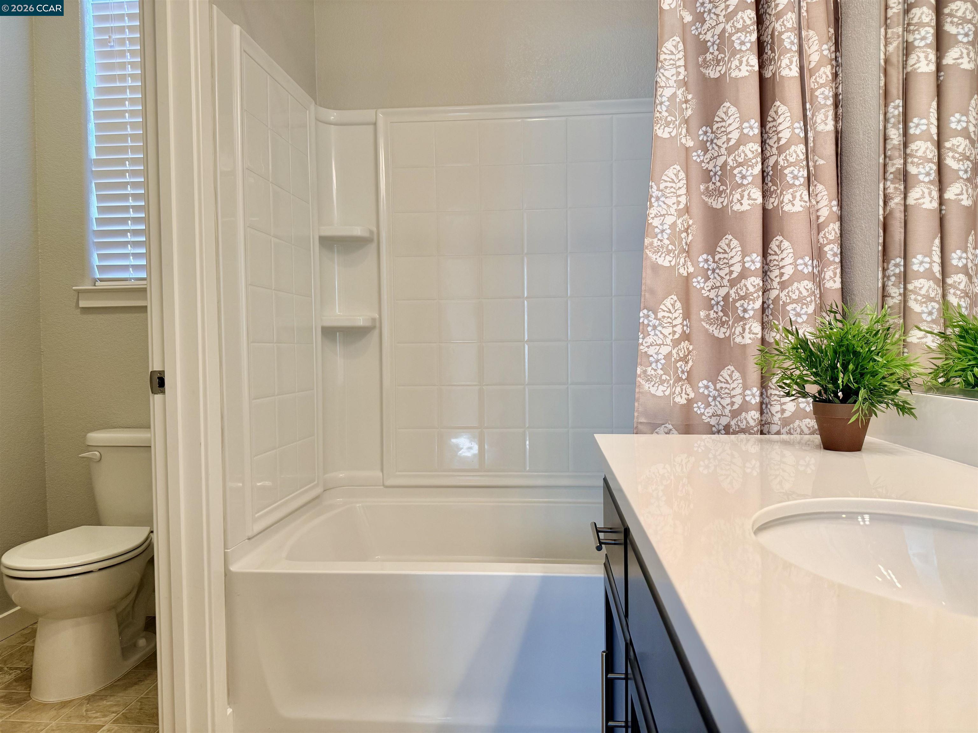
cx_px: 489
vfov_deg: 56.8
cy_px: 366
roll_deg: +0.8
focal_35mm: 24
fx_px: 678
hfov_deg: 71.6
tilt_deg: -1.7
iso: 160
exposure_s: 1/120
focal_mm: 6.76
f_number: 1.78
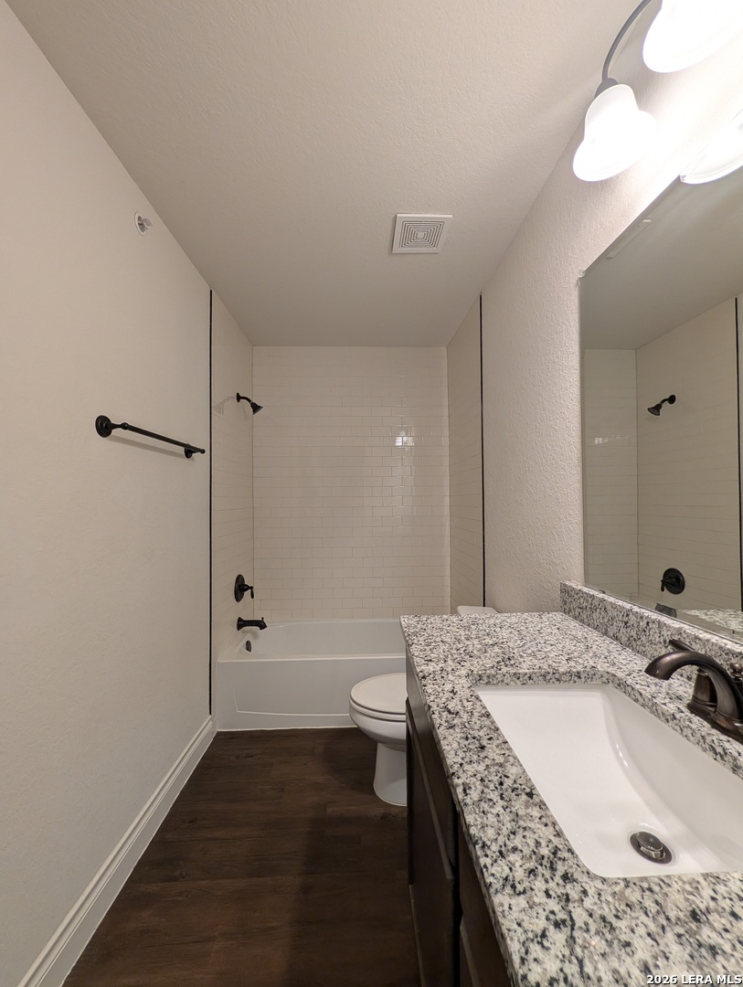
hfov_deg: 94.6
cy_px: 494
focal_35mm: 12
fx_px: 343
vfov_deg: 110.5
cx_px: 372
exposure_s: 1/120
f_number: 1.7
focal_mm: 2.02
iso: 108
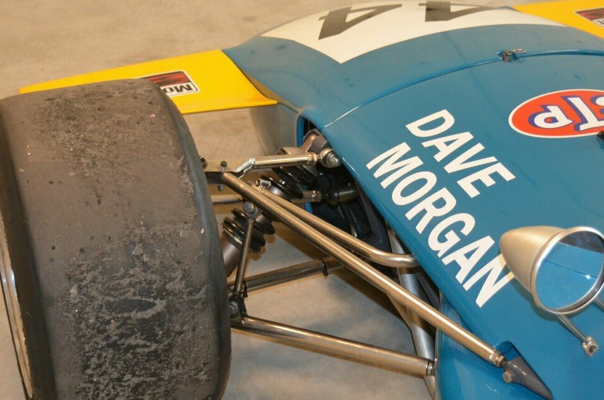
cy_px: 203
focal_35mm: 71
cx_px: 304
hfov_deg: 28.5
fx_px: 1189
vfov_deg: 19.1
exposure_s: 1/60
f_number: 4.8
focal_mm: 38
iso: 2000
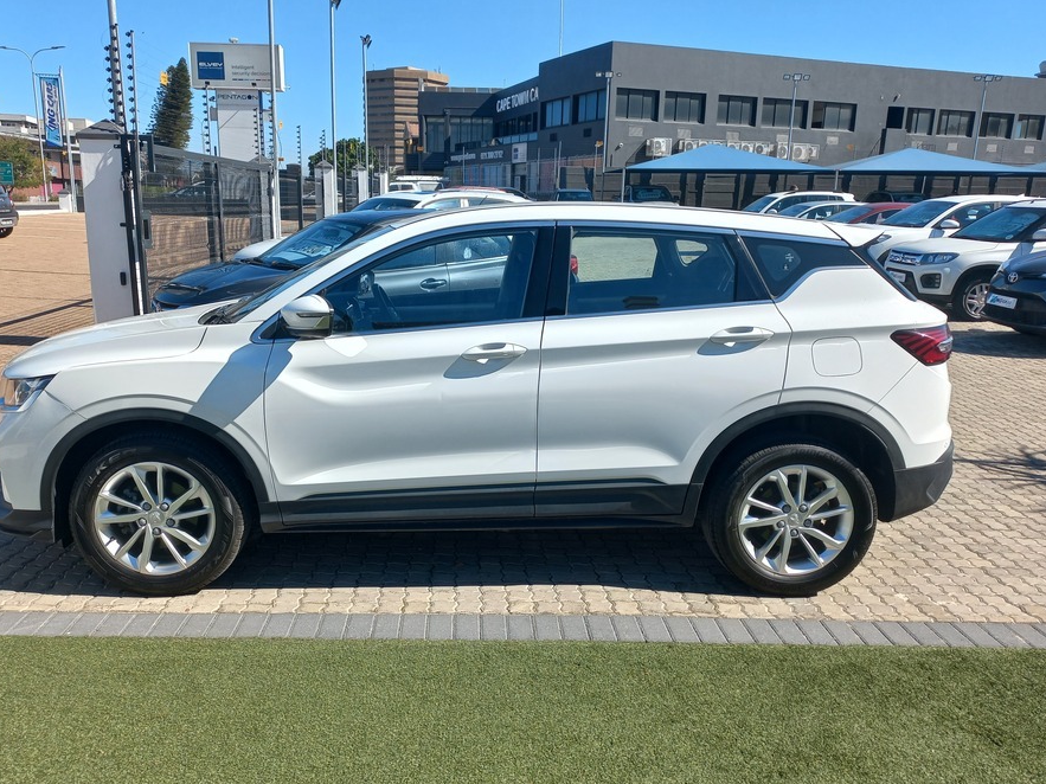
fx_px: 876
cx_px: 481
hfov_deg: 61.6
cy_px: 410
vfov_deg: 48.2
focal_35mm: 29
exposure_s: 1/558
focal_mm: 4.6
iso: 25
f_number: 1.8
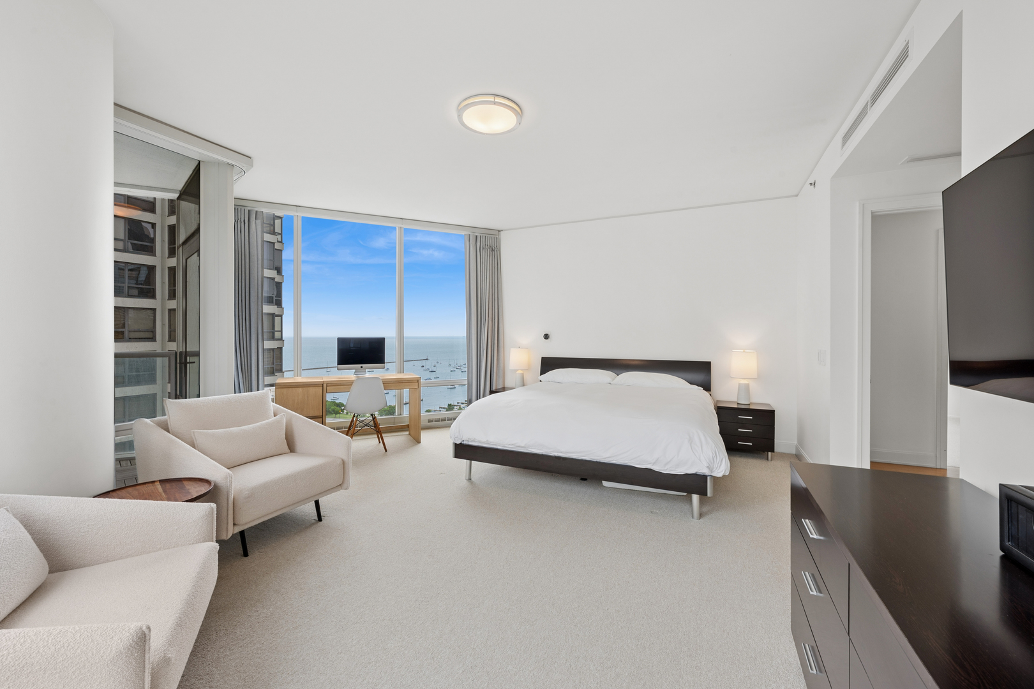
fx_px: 402
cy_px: 344
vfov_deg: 81.2
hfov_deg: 104.3
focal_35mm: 14
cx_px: 517
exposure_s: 1/125
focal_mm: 14
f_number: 11
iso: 200
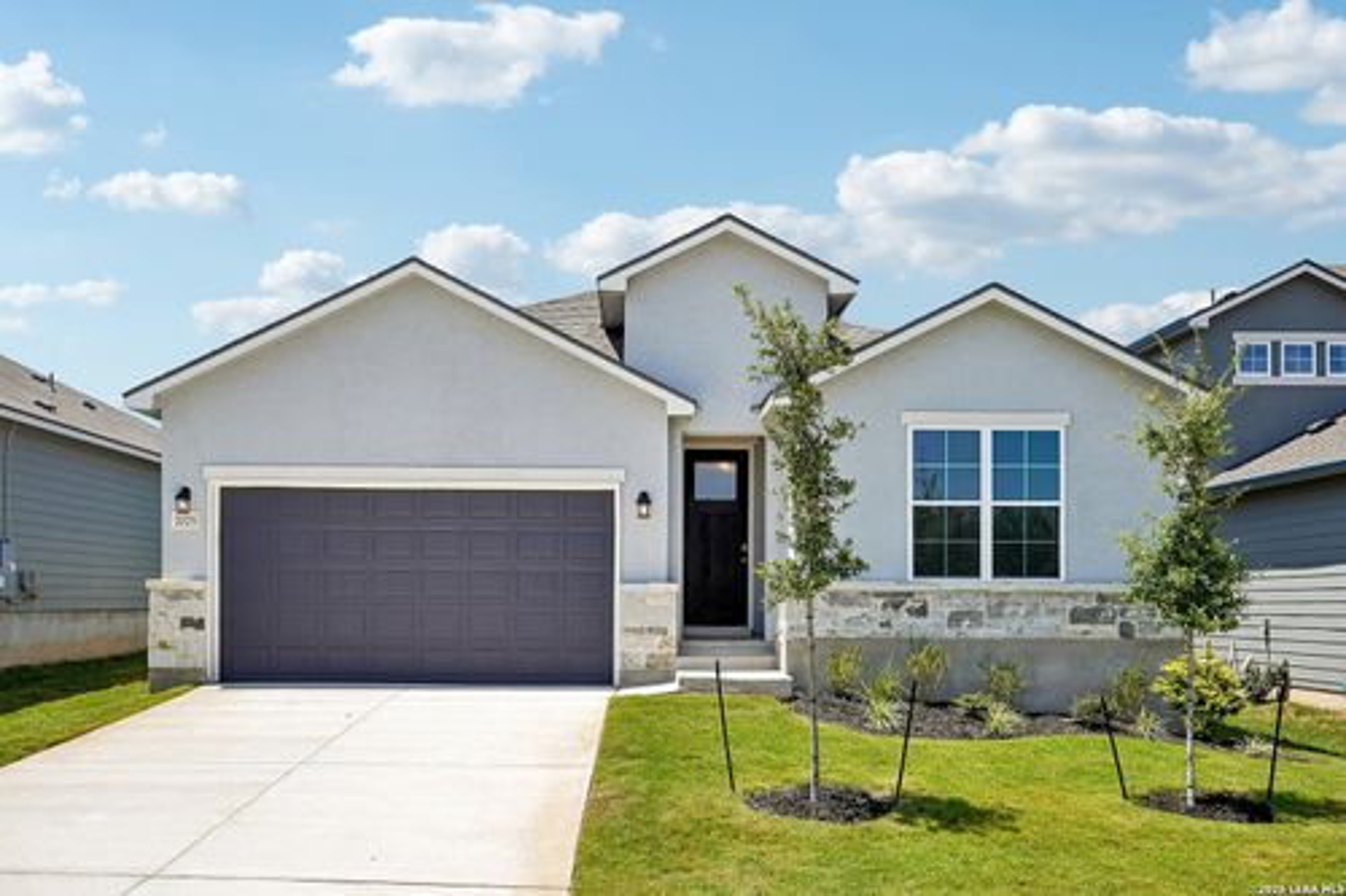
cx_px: 673
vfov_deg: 43.6
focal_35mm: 30
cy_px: 448
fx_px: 1121
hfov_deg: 61.9
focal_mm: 30
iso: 100
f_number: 8
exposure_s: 1/320
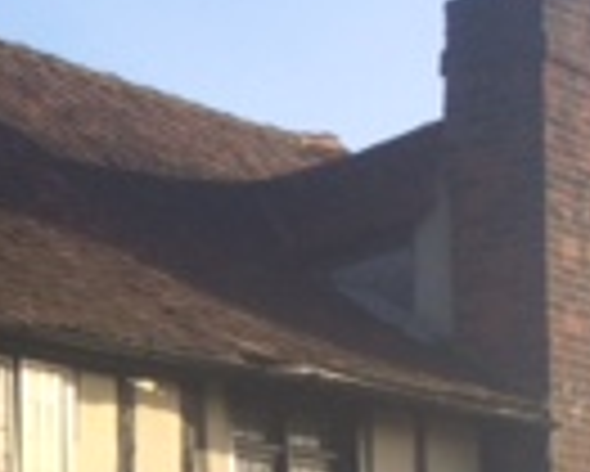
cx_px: -635
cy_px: 620
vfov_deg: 10.9
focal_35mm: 138
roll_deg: +1.5
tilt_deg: +5.3
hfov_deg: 12.2
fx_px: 2412
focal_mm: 4.15
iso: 32
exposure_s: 1/1053
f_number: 2.2
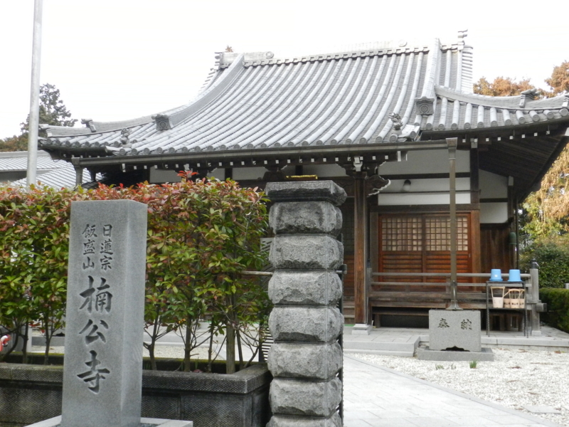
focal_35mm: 38
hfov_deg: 49.0
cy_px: 214
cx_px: 284
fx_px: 625
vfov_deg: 37.7
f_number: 4
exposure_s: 1/640
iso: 800
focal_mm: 6.7
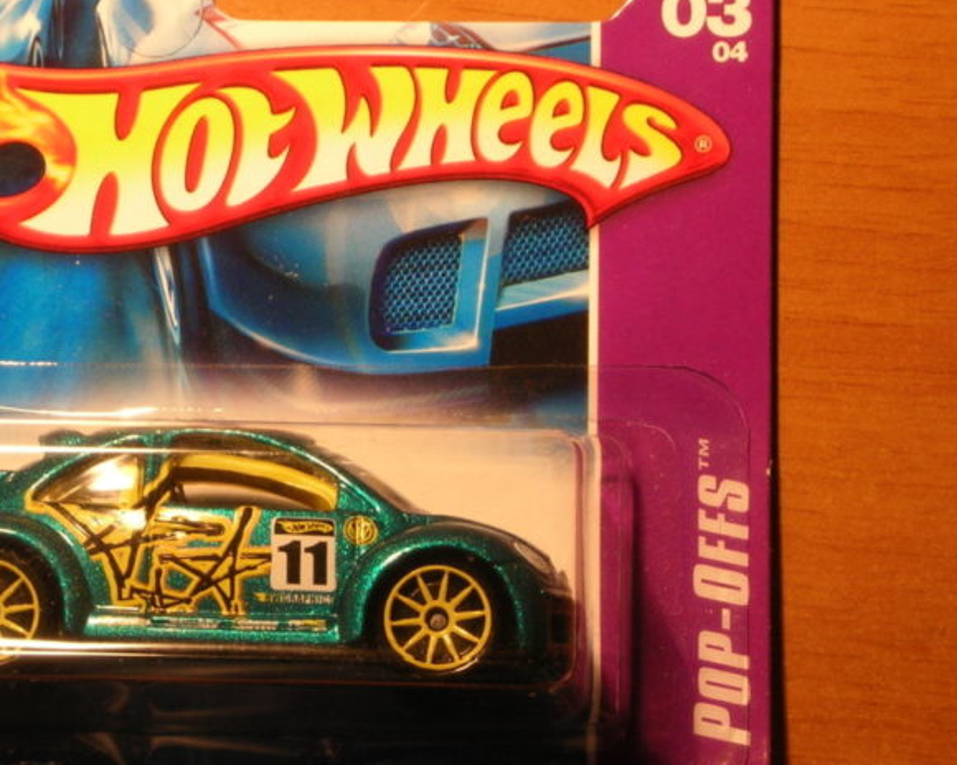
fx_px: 5127
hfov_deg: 10.6
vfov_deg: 8.5
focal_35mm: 181
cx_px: 158
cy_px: 350
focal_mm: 17.4
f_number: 5.4
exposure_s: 1/4.8
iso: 50
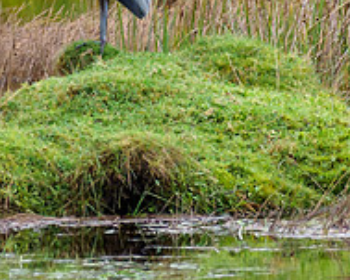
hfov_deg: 0.7
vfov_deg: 0.5
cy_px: -110
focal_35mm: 2844
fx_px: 29445
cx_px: 90
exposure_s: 1/1000
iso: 1250
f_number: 4
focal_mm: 300
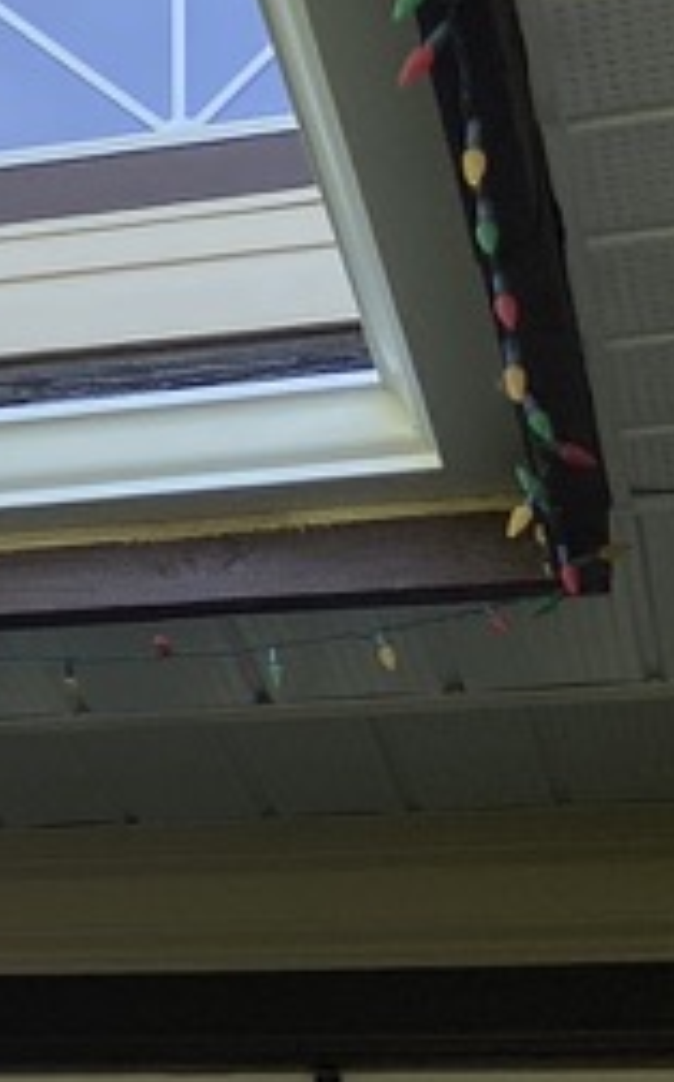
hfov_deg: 10.6
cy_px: 635
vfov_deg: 18.6
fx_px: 3299
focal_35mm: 112
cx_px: -734
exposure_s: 1/479
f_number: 1.8
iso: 32
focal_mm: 4.25
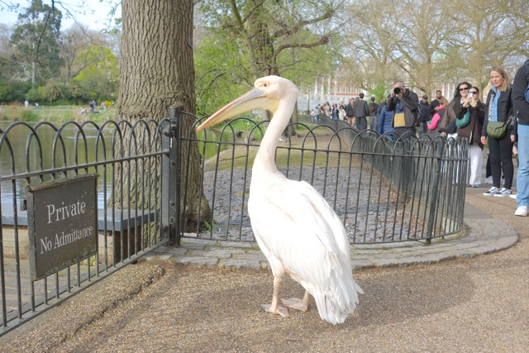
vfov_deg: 32.6
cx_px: 264
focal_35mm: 41
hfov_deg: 47.4
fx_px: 603
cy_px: 176
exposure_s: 1/4000
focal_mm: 27
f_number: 4.5
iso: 3200
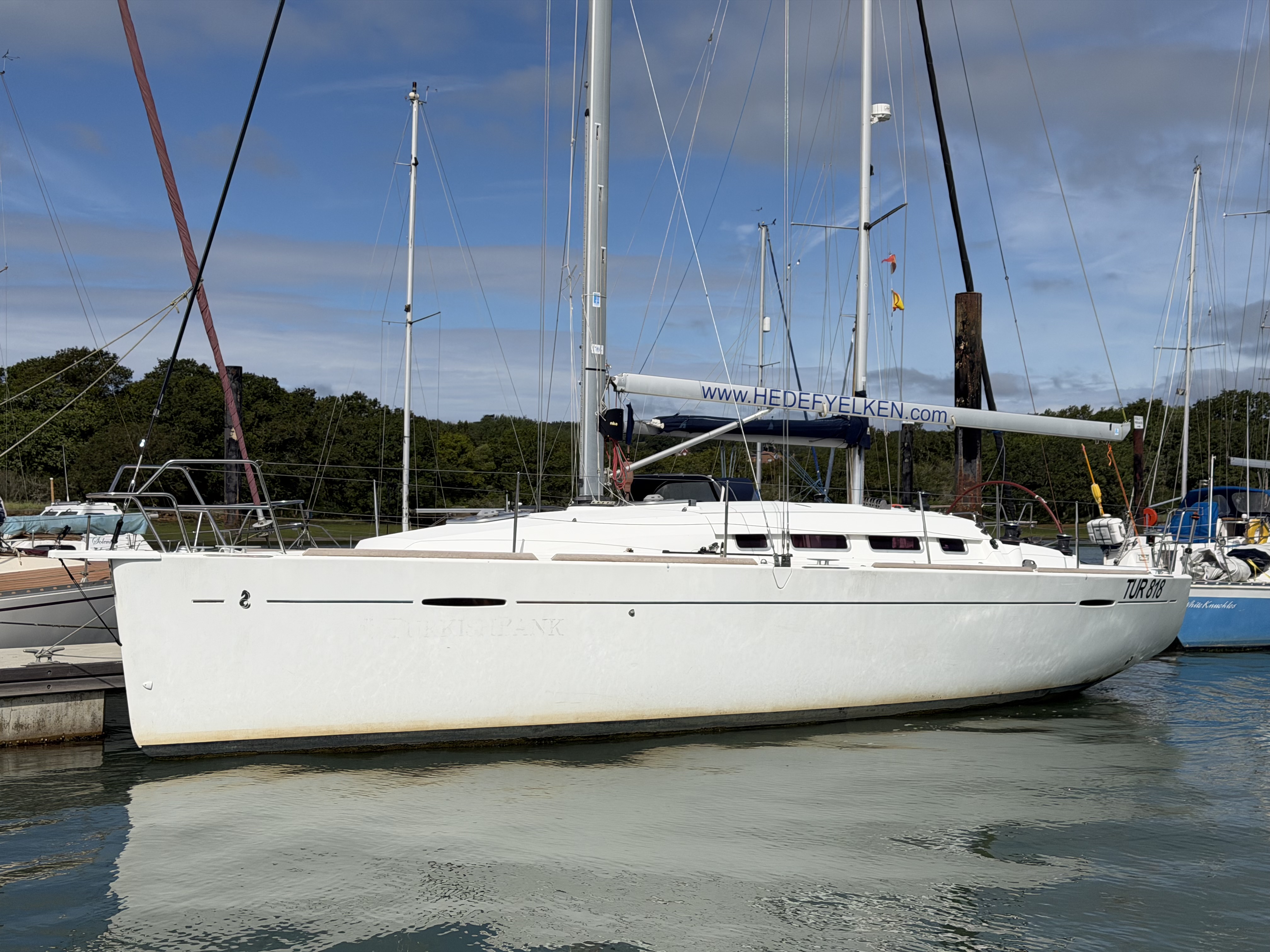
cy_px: 476
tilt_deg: +2.8
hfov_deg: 39.7
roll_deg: +0.8
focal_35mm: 48
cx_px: 635
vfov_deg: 30.3
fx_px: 1761
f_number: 1.78
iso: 80
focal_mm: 6.76
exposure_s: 1/20408
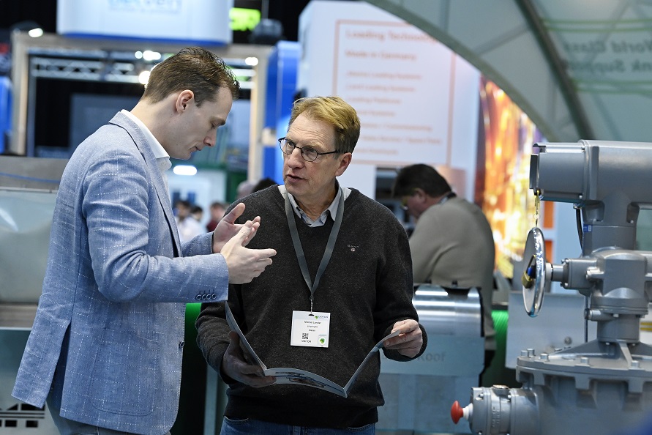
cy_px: 218
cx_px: 326
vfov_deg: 10.5
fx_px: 2354
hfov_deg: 15.8
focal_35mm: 130
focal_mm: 130
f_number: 5.6
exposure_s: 1/250
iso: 3200
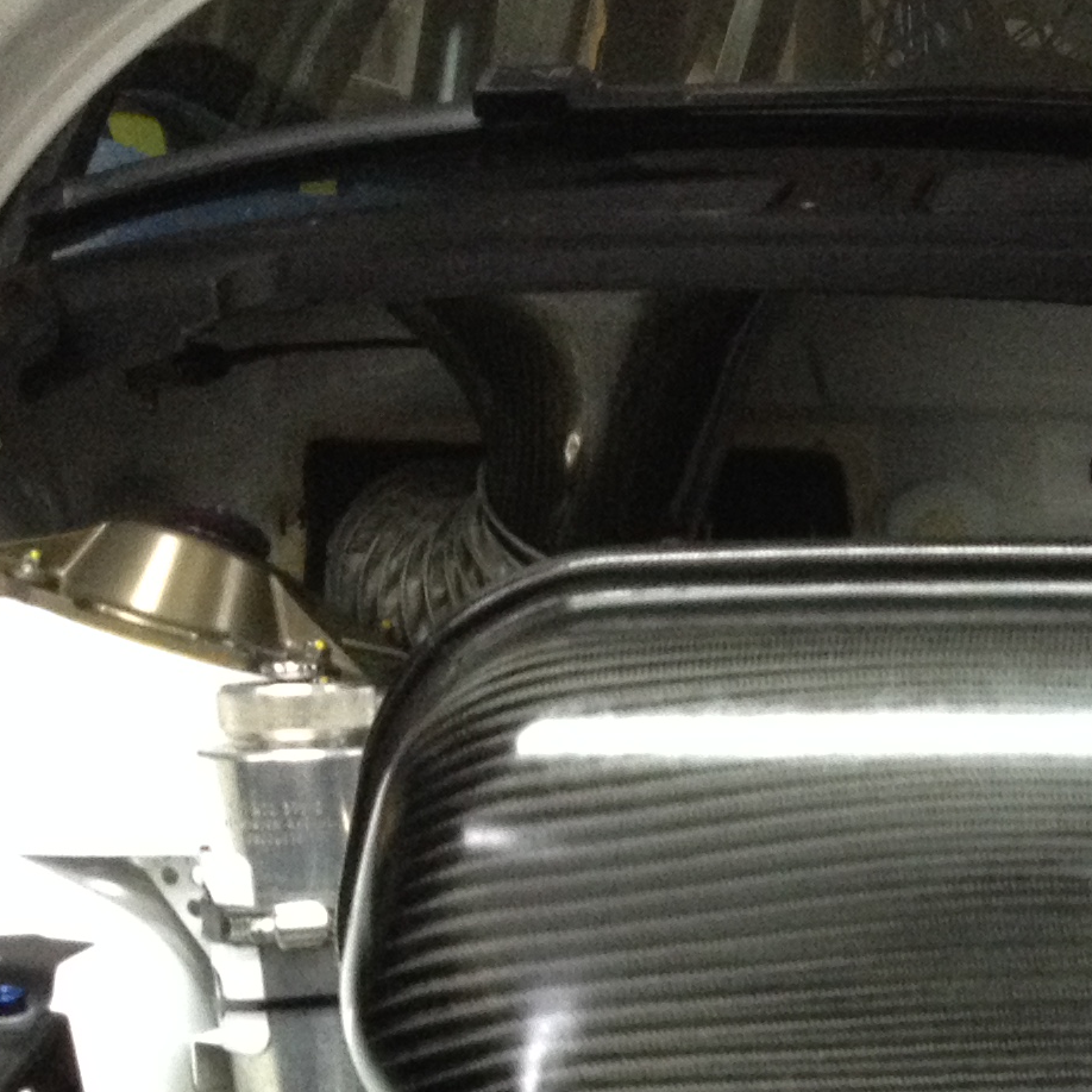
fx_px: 3926
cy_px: 1389
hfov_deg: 14.8
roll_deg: -0.8
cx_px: 1624
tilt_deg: -14.7
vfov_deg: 15.2
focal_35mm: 110
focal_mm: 4.28
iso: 250
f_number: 2.4
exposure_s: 1/20
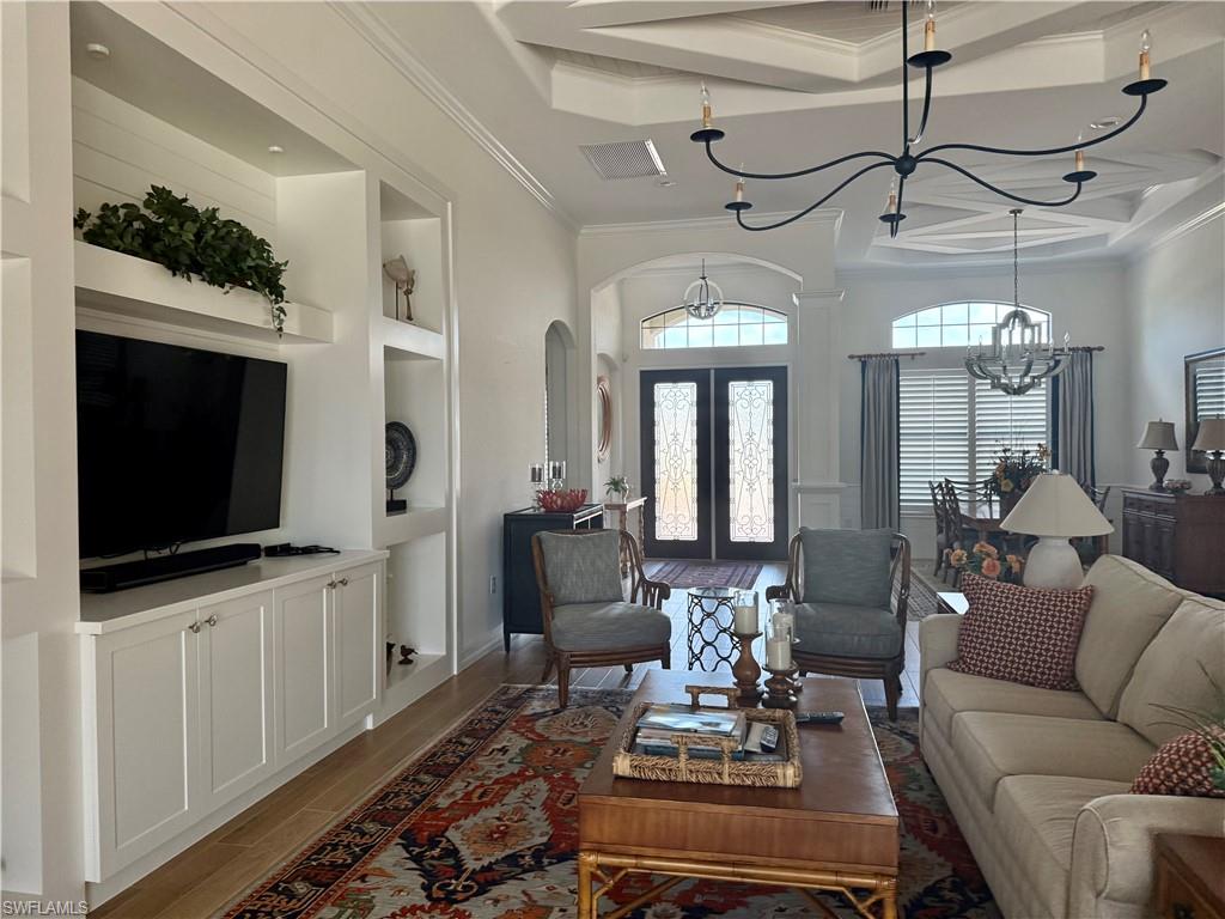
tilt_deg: +0.0
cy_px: 460
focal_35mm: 24
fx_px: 849
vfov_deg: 56.8
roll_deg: -0.5
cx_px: 612
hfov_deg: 71.6
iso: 200
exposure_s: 1/202
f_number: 1.78
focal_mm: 6.76
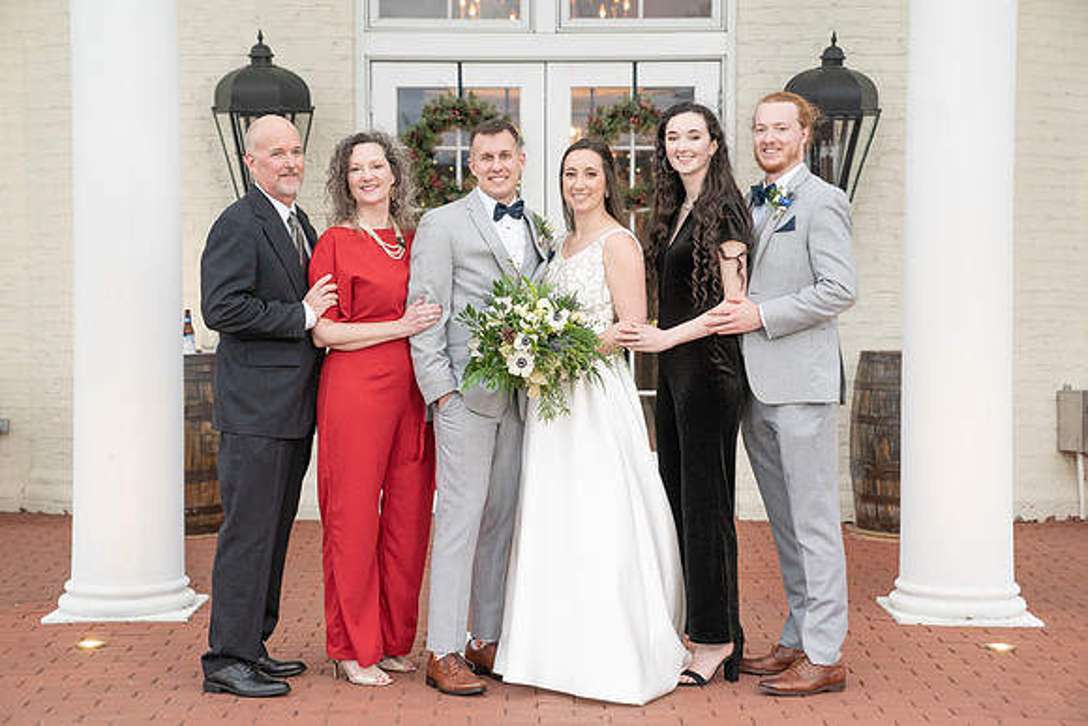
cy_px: 373
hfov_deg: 28.5
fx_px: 2141
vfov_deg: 19.2
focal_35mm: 71
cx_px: 529
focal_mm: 69
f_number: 4
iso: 2000
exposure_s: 1/200
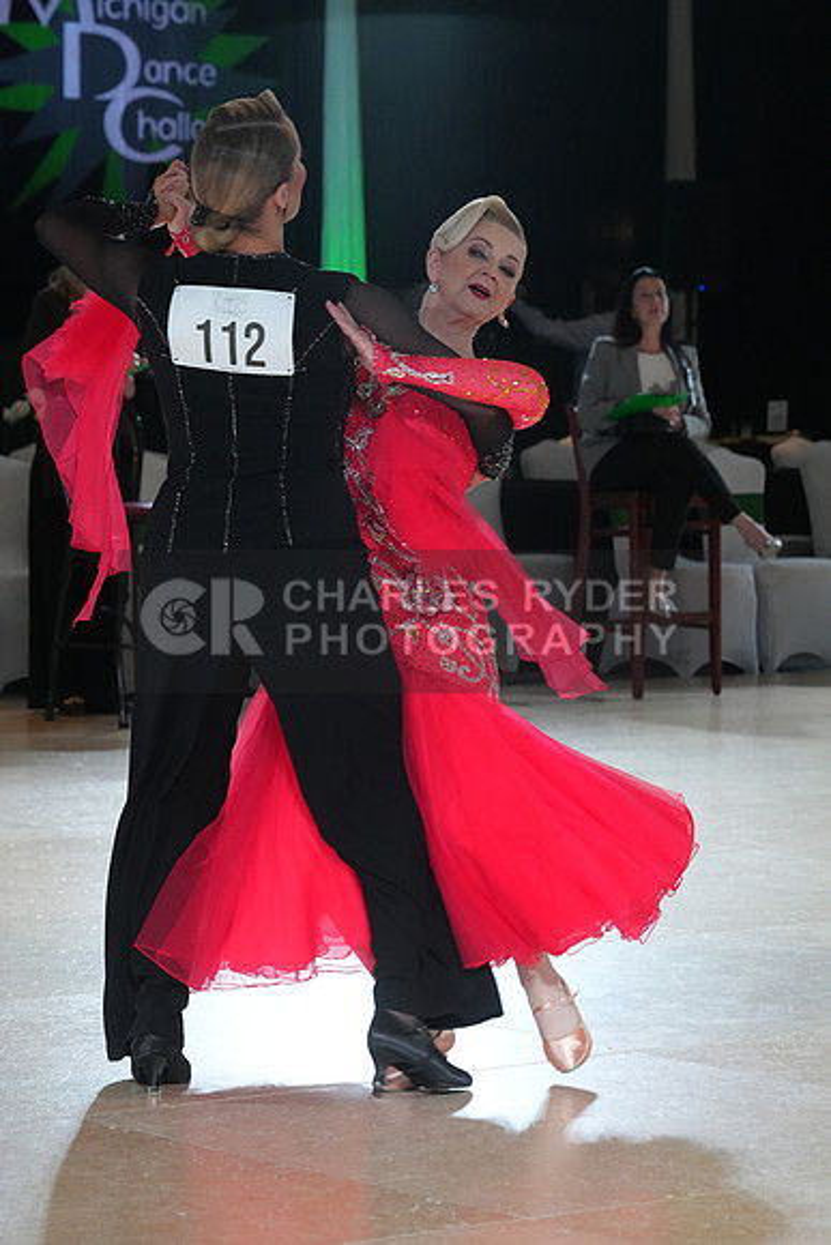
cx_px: 416
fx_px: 4394
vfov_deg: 16.1
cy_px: 622
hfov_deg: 10.8
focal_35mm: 127
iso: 4000
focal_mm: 127
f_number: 7.1
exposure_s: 1/320
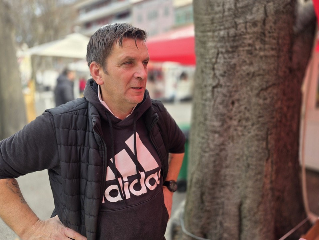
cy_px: 117
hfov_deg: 71.6
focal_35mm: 24
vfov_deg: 56.8
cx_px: 164
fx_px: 221
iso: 32
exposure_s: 1/180
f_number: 1.7
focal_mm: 6.3
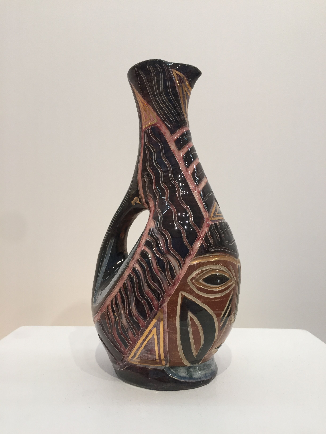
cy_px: 217
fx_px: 364
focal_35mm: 29
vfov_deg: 61.7
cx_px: 163
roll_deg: +0.2
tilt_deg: +3.1
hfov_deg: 48.2
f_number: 2.2
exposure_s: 1/33
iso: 40
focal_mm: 4.15
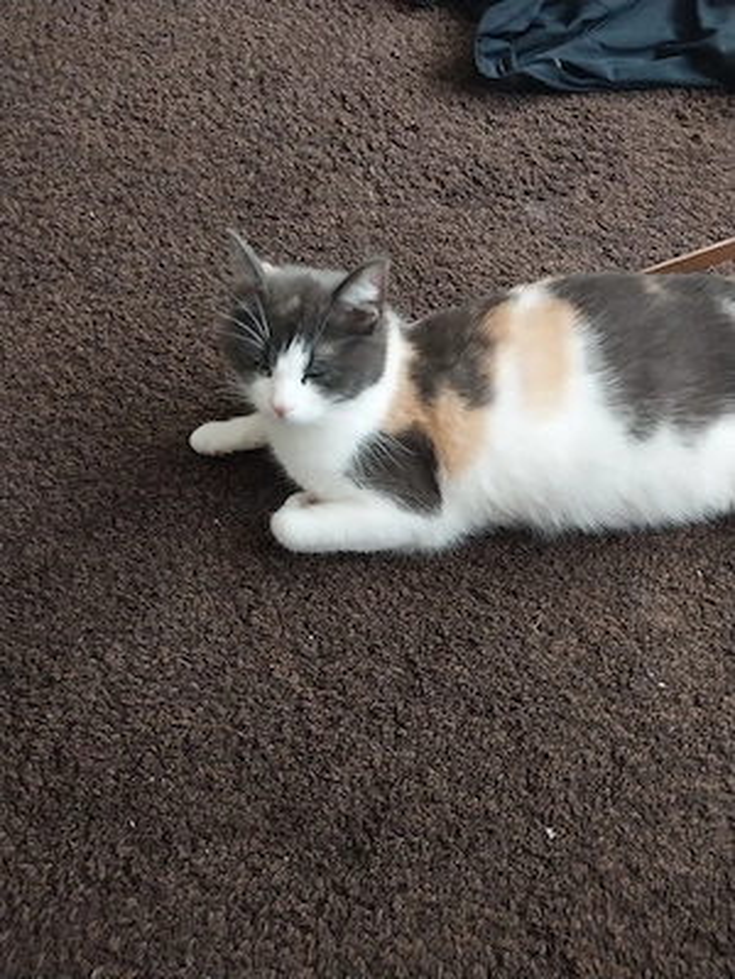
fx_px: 736
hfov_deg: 53.1
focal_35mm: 26
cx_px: 368
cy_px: 490
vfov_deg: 67.3
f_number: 1.8
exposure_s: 1/50
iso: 200
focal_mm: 4
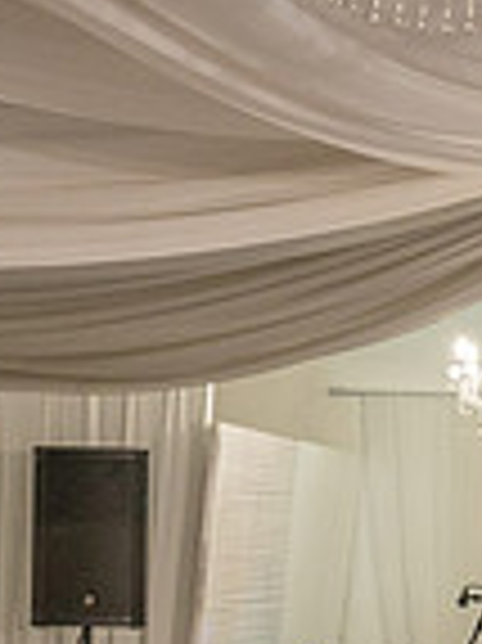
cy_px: 514
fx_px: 3086
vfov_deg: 11.9
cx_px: 783
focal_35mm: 166
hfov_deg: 8.7
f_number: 4
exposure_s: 1/125
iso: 640
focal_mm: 24
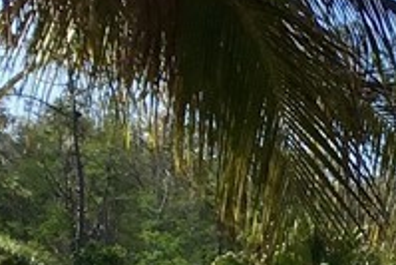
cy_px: 452
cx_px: 995
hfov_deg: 10.4
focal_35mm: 166
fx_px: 1827
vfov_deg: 8.0
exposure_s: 1/1199
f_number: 2.4
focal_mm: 3.3
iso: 25
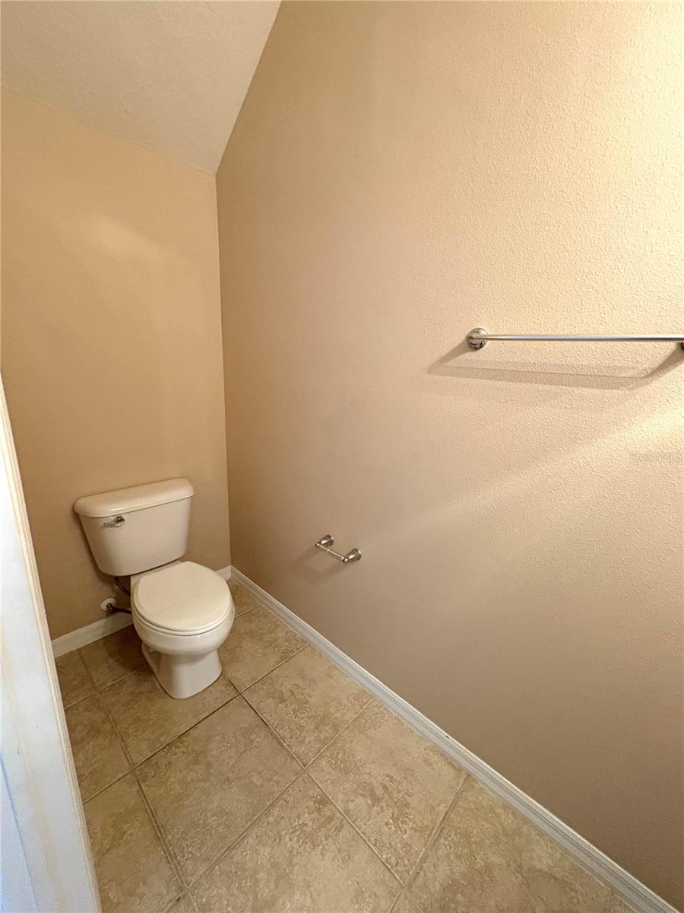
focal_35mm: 14
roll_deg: -2.8
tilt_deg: -14.2
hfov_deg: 85.7
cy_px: 456
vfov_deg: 102.1
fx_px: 369
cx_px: 342
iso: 500
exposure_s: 1/60
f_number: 2.2
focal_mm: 2.22
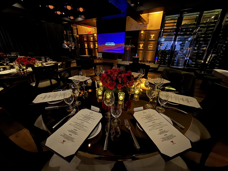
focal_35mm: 14
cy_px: 86
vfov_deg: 85.7
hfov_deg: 102.1
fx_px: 92
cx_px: 114
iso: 1250
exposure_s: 1/12
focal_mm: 2.22
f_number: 2.2
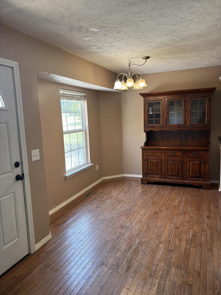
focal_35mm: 26
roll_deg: +3.0
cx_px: 110
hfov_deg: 53.1
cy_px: 148
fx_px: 221
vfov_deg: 67.3
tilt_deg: -7.2
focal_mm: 5.96
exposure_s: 1/60
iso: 80
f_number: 1.6
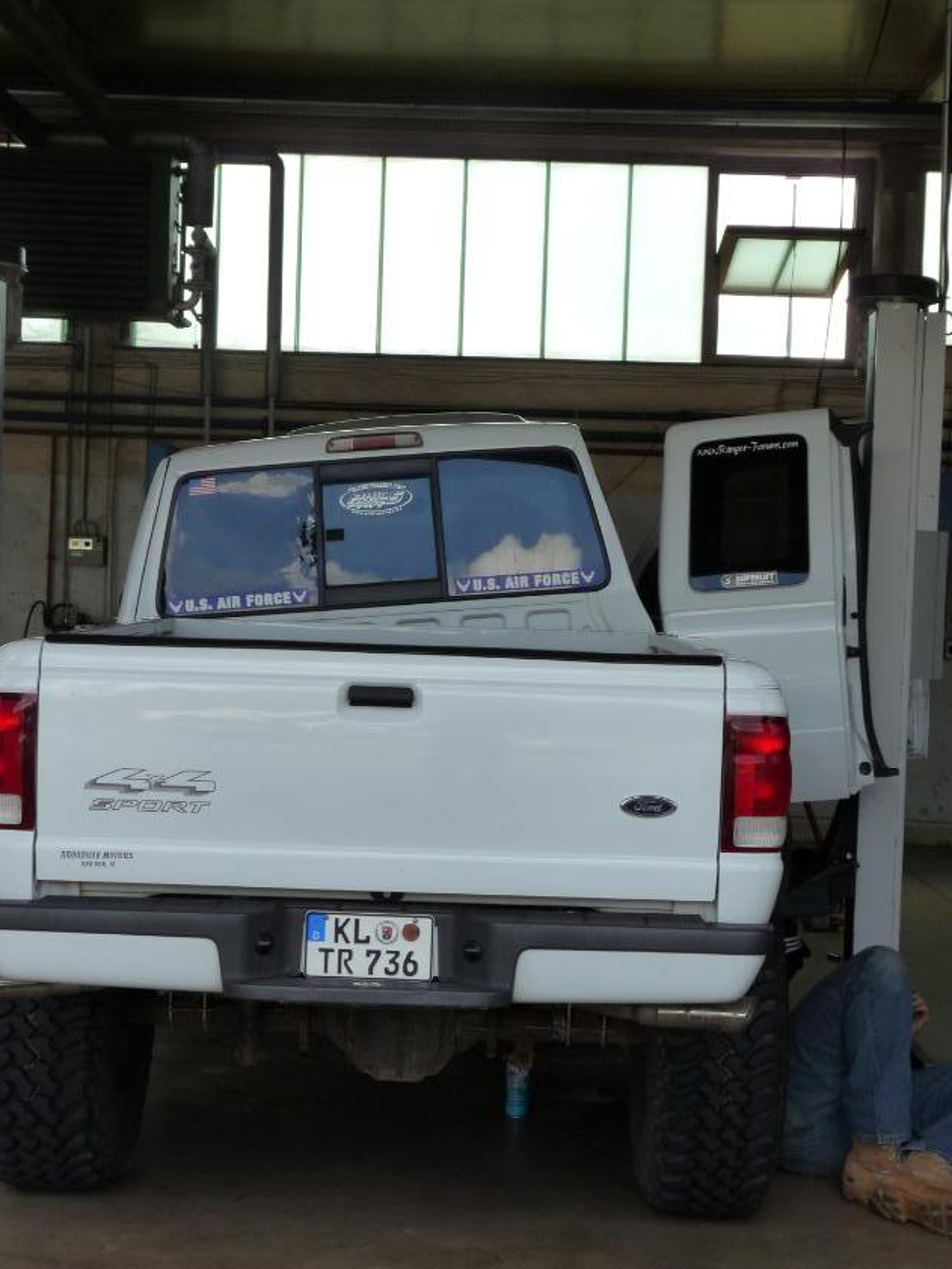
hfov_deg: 26.1
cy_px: 614
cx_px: 465
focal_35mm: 56
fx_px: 2053
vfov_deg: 34.3
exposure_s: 1/200
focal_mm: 8.2
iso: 160
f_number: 4.5
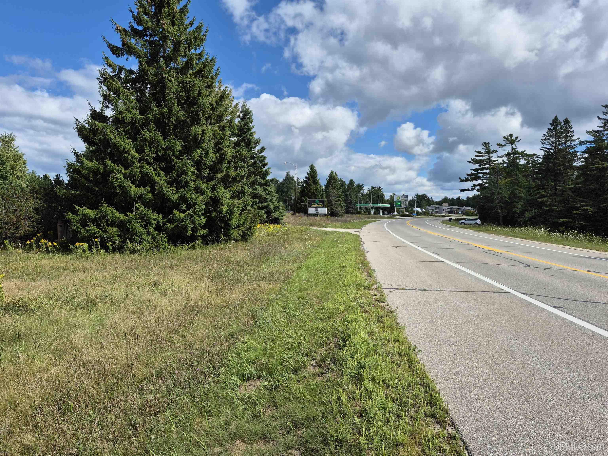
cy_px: 228
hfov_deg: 73.9
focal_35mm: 23
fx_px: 404
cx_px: 304
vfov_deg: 58.9
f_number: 1.8
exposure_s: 1/2320
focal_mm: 5.4
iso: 25
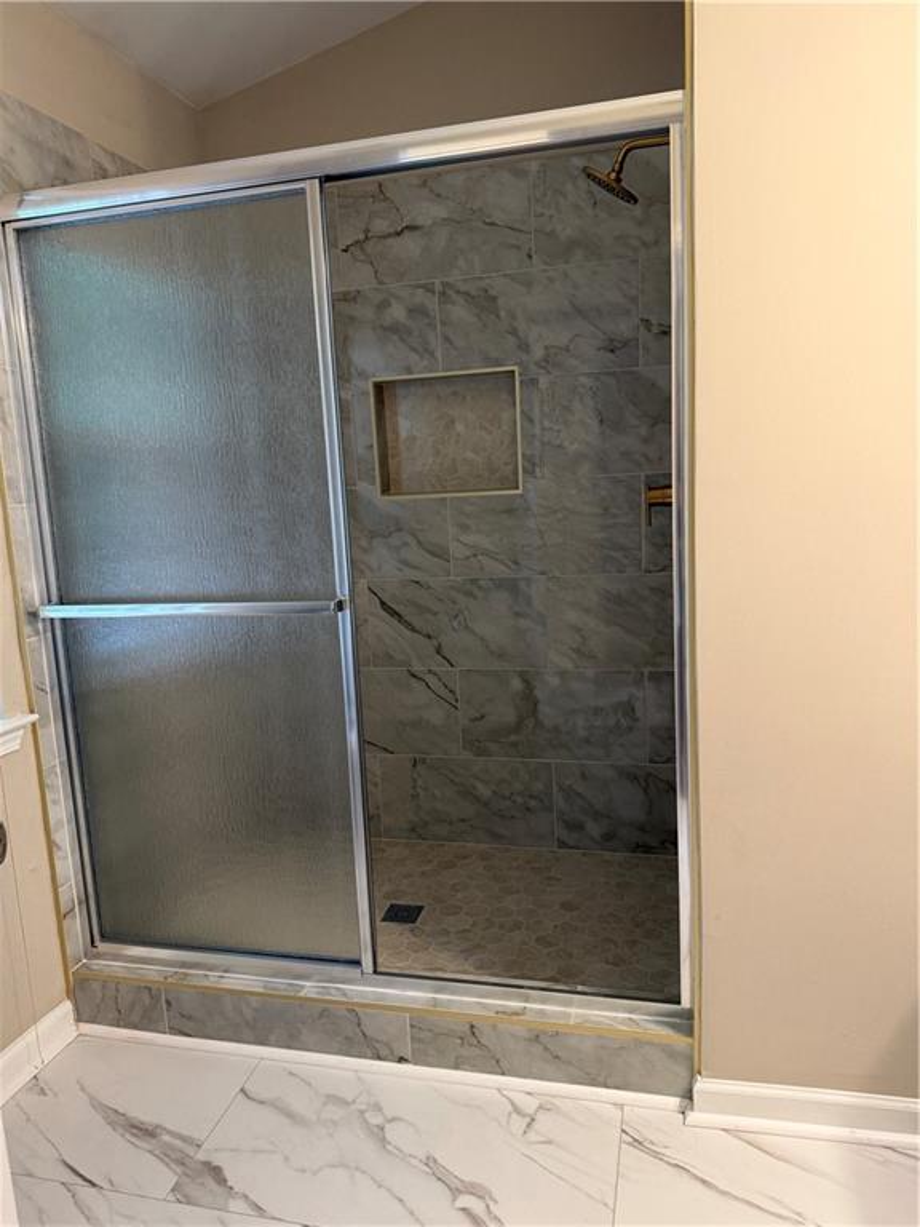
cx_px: 460
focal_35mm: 24
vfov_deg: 71.6
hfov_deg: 56.8
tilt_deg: -10.1
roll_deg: +2.2
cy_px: 614
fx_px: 850
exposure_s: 1/60
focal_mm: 6.76
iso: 250
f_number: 1.78
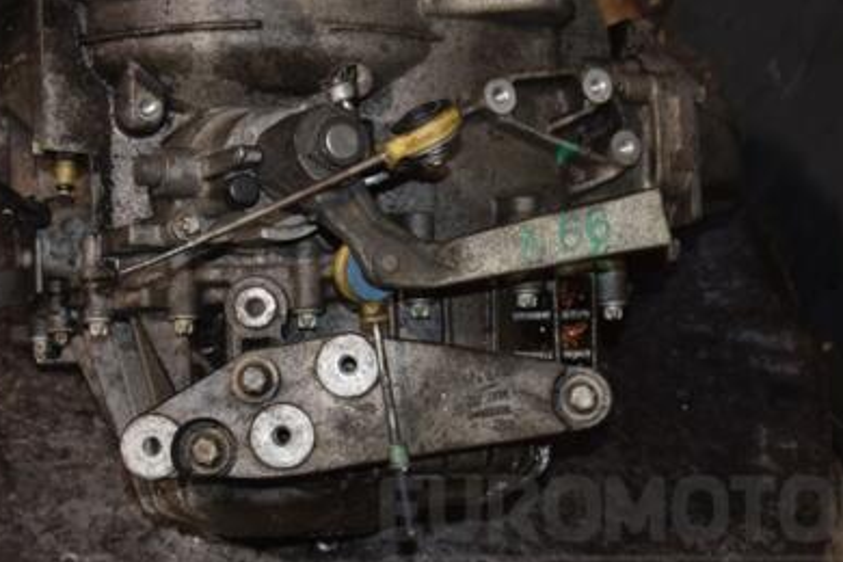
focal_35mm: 81
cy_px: 220
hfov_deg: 25.1
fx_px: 1891
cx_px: 339
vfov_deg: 16.9
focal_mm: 35
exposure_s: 1/100
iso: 800
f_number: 4.5
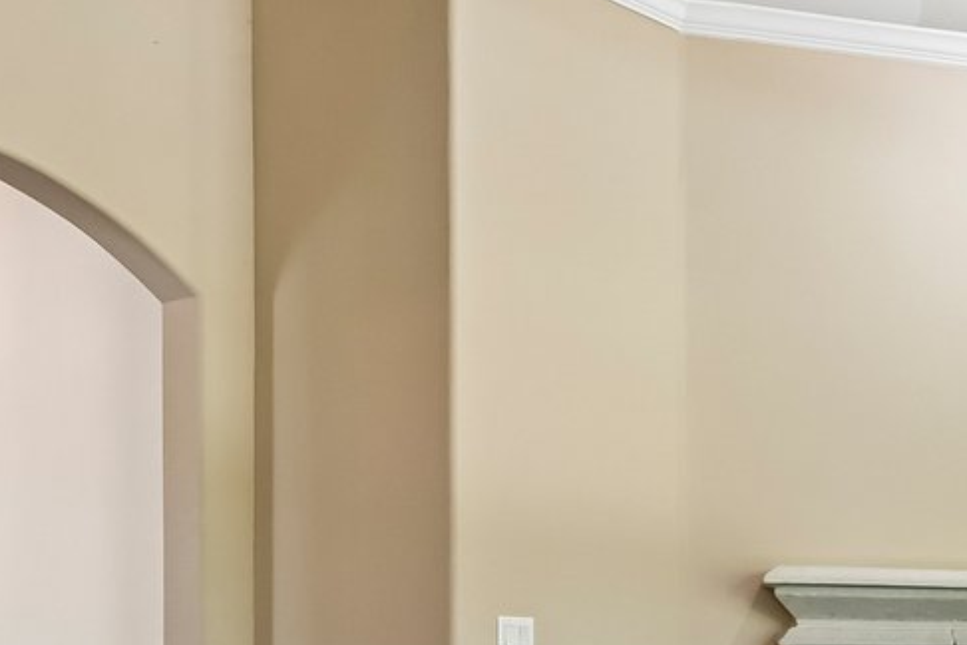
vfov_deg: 21.9
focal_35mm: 59
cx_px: 1293
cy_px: 688
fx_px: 1585
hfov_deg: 27.6
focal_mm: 14
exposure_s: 1/6
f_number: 8
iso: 400
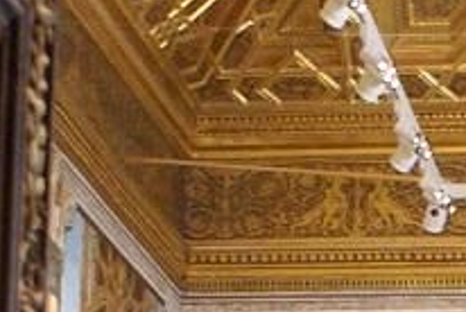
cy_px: 674
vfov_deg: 6.7
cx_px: 808
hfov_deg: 9.9
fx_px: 2554
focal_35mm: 197
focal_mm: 18
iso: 800
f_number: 3.5
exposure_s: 1/10
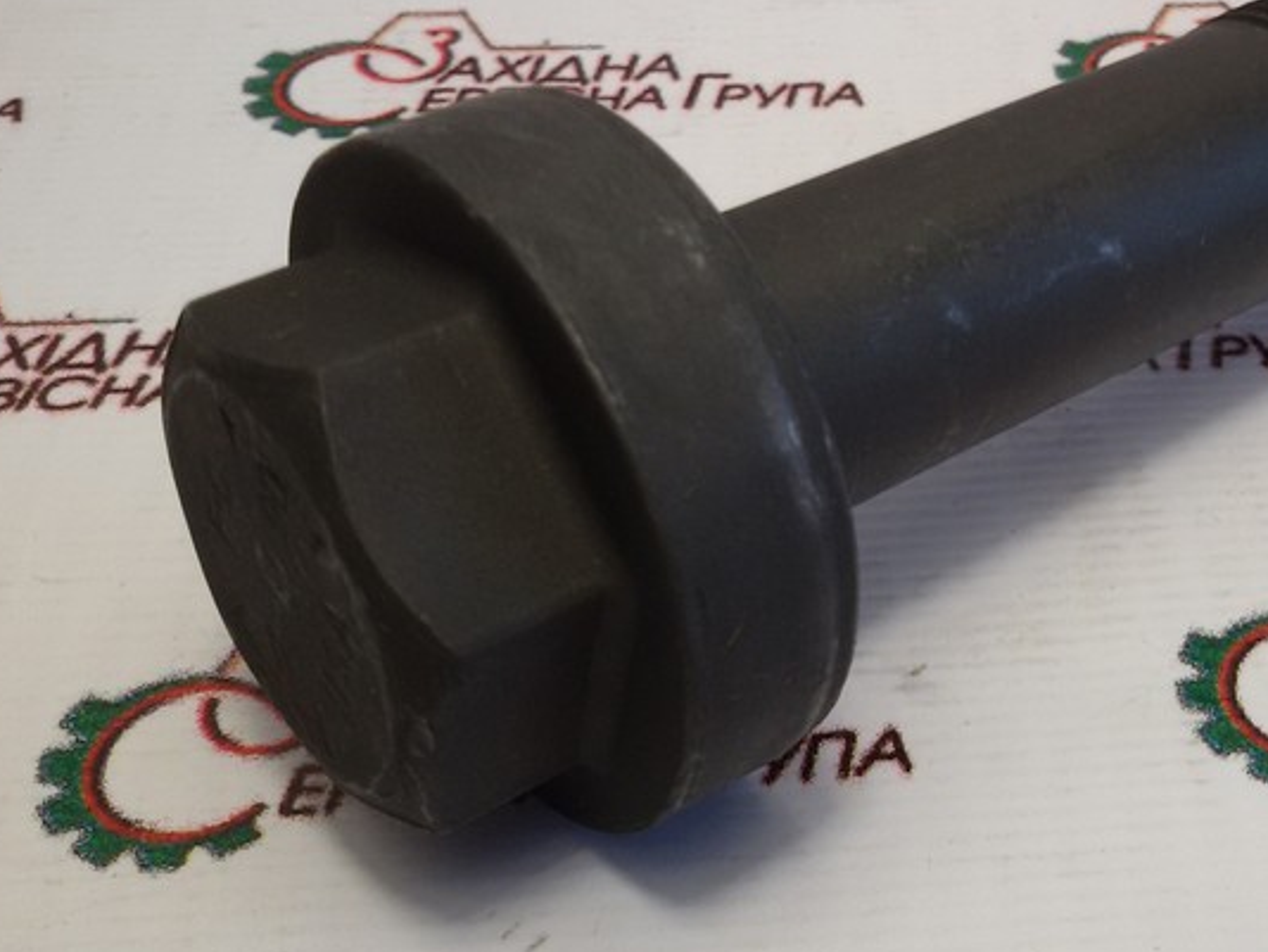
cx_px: 1114
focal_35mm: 58
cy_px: 337
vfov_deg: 25.2
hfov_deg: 31.8
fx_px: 2126
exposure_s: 1/100
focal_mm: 2.93
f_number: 2.4
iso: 40
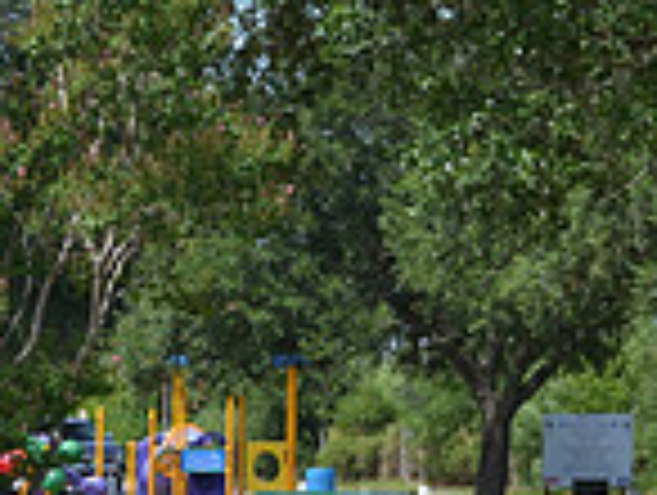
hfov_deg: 8.1
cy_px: 612
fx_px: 4563
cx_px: -274
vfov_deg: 6.2
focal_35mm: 240
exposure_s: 1/250
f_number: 8
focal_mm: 42
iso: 125
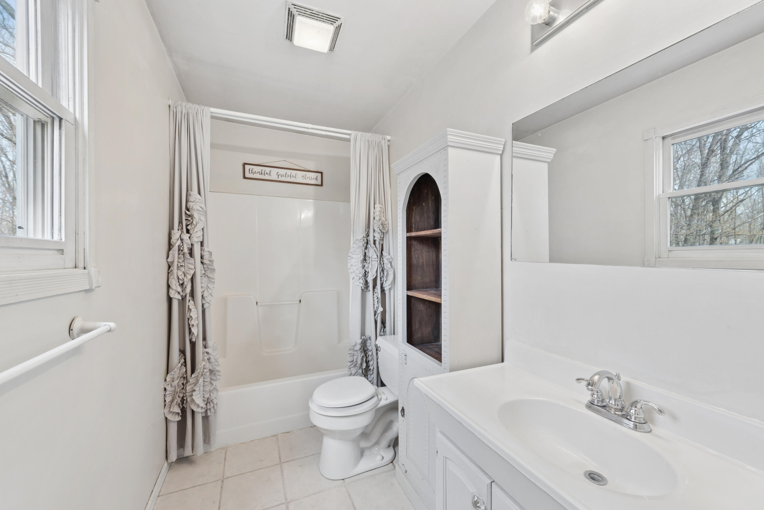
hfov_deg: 104.2
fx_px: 297
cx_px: 382
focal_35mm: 14
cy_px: 255
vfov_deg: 81.2
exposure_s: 1/3.33
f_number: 11
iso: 200
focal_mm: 14
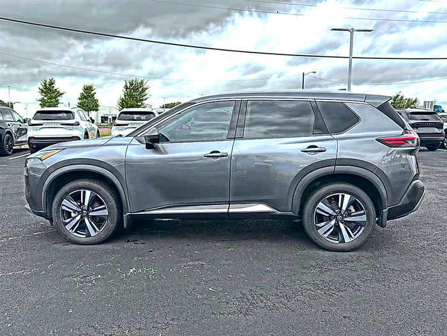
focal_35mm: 25
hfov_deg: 69.4
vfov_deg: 54.9
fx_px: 323
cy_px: 168
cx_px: 224
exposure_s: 1/2119
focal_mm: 6.86
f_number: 1.78
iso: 80
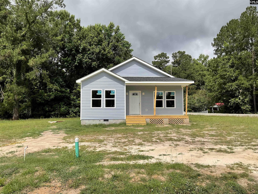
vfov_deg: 48.2
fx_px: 216
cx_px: 129
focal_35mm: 29
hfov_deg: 61.7
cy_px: 97
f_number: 1.8
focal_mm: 3
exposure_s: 1/2959
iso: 16
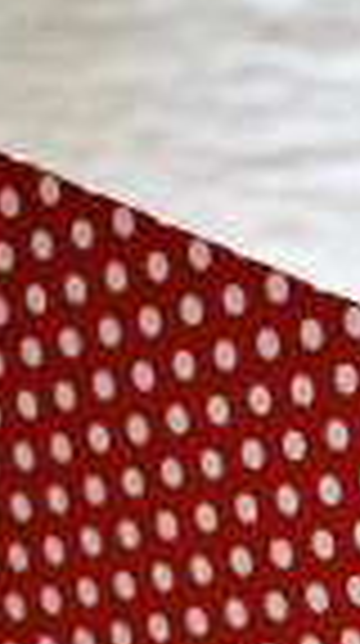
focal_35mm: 251
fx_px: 4277
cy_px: 784
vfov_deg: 8.5
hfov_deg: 4.7
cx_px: 734
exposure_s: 1/30
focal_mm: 40
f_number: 5.3
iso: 450
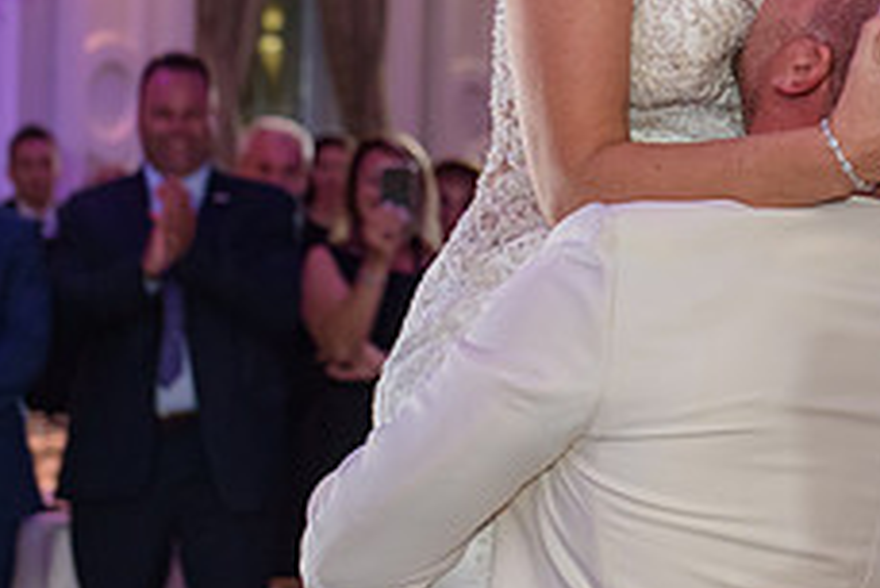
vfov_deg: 8.7
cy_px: -33
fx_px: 3840
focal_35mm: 157
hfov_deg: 13.0
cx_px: 761
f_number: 3.2
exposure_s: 1/125
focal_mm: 62
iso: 1600
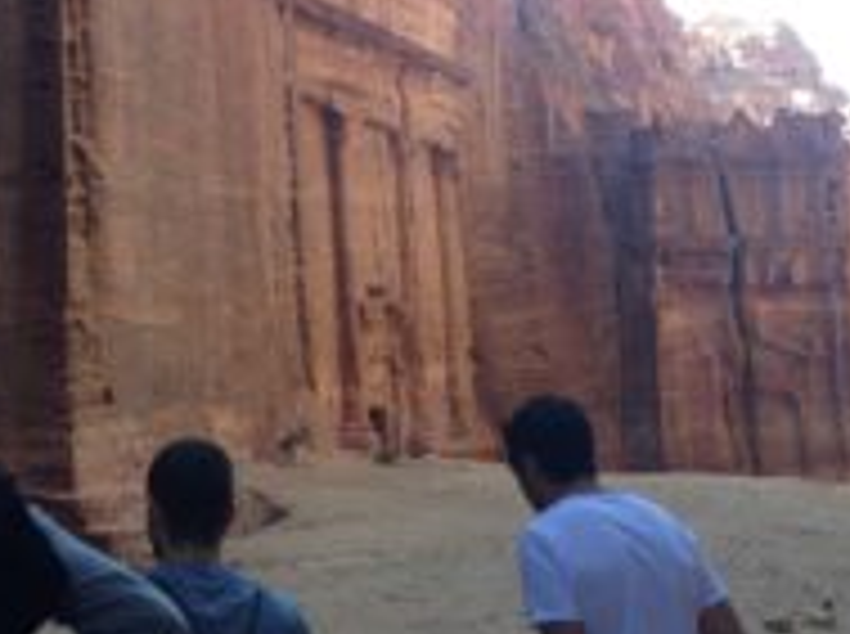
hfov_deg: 27.6
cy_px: 274
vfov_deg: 20.9
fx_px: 1716
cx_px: 261
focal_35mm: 70
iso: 50
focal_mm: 4.12
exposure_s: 1/183
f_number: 2.4
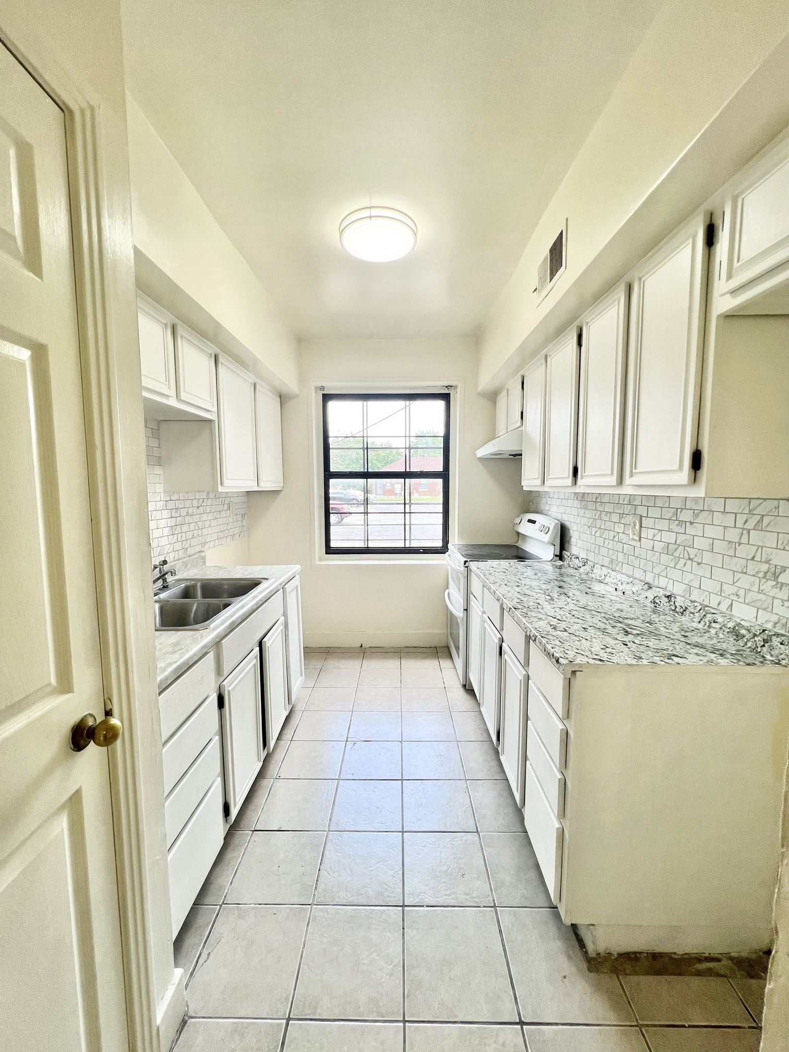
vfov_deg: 106.2
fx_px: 395
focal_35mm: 13
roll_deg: +0.8
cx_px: 394
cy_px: 526
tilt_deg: -5.5
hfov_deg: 89.9
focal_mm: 1.57
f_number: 1.8
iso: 40
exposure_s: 1/120
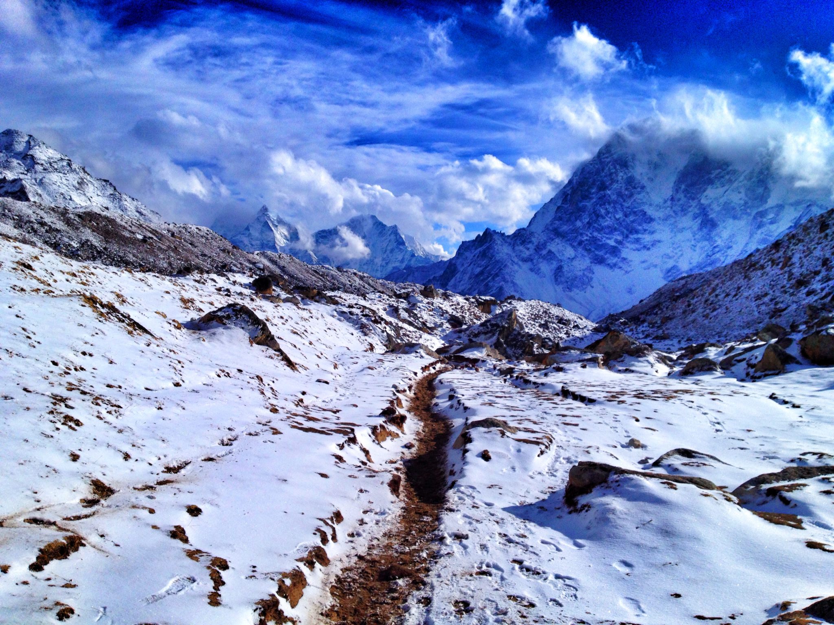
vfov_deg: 40.7
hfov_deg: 52.6
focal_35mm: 35
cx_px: 417
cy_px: 312
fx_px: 843
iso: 50
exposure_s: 1/5525
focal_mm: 4.28
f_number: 2.4
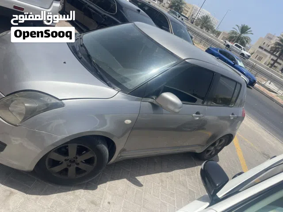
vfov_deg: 54.9
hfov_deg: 69.4
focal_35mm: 25
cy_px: 106
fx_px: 204
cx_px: 142
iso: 32
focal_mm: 5.1
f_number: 1.6
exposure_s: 1/4049
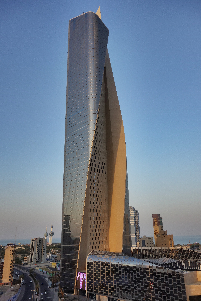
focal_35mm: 28
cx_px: 100
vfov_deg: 65.5
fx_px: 234
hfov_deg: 46.4
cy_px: 150
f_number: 5.6
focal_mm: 10.4
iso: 125
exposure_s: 1/200
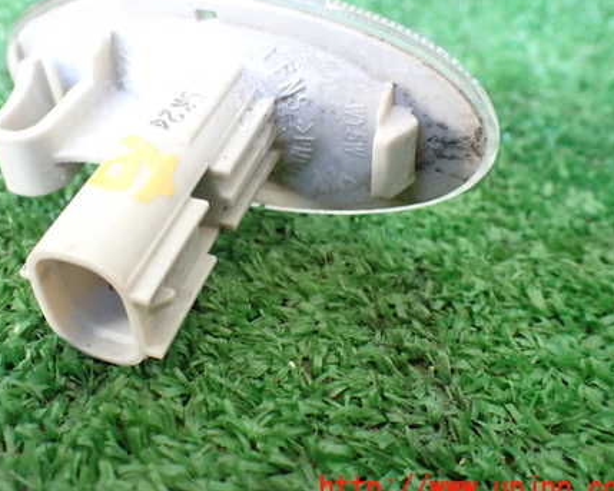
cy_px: 185
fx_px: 745
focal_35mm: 41
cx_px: 213
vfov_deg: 36.3
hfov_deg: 44.3
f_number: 2.3
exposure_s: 1/60
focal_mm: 5.4
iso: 800
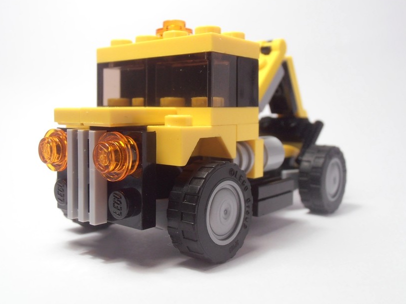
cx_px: 188
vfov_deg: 35.1
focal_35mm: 41
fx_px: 481
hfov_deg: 45.7
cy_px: 138
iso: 100
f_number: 3.9
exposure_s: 1/40
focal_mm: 6.61
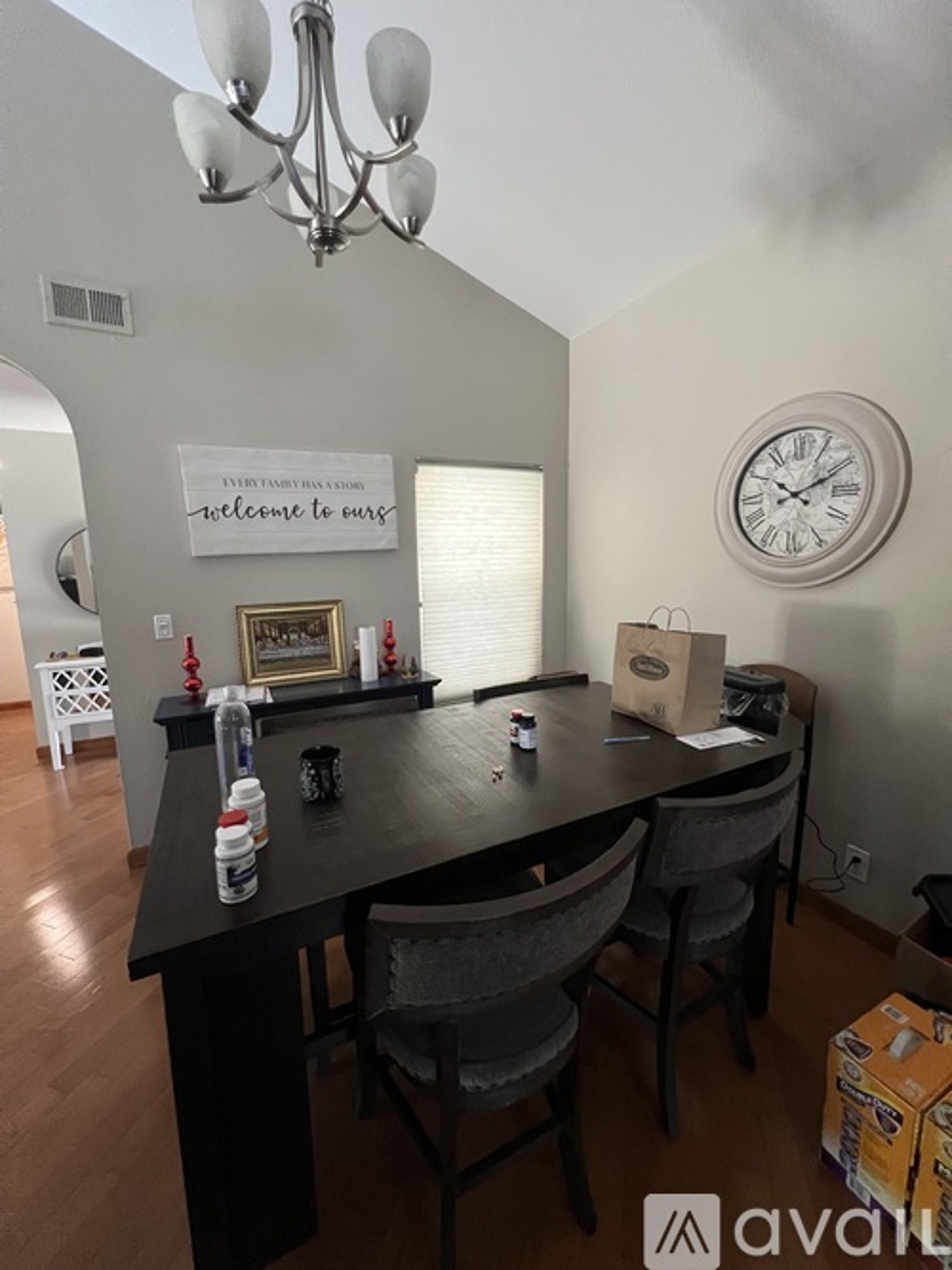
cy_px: 635
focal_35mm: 13
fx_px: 477
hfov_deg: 89.9
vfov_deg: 106.2
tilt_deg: -10.1
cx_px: 476
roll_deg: +1.6
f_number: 1.8
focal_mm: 1.57
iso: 500
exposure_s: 1/60
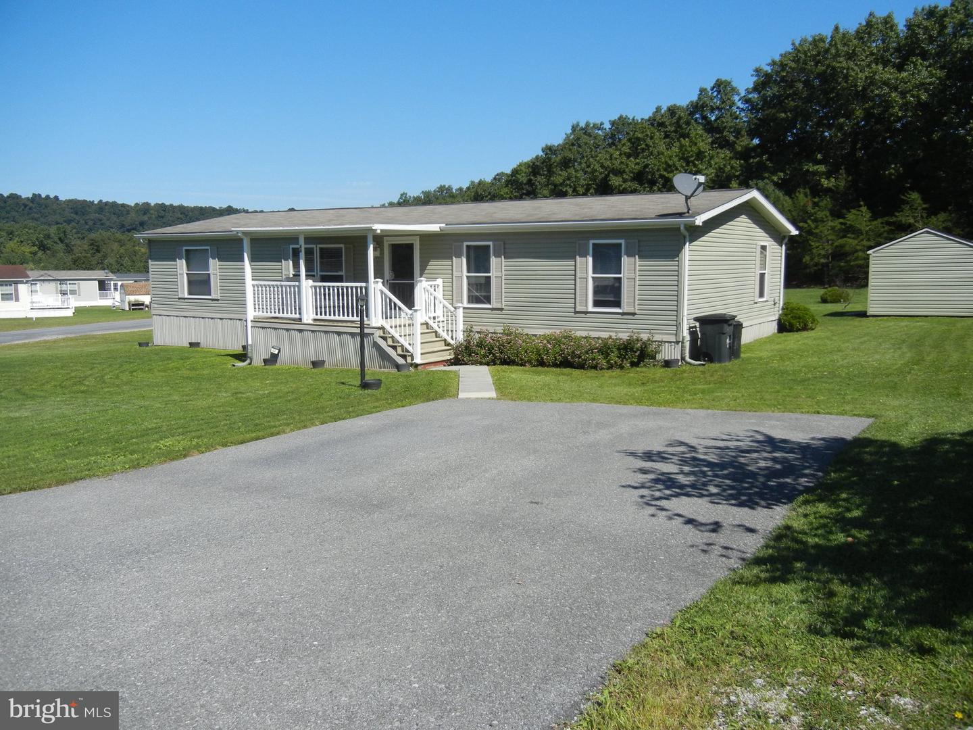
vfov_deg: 46.8
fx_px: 843
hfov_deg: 60.0
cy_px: 365
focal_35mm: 30
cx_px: 486
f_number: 7
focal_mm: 5.4
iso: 160
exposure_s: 1/466
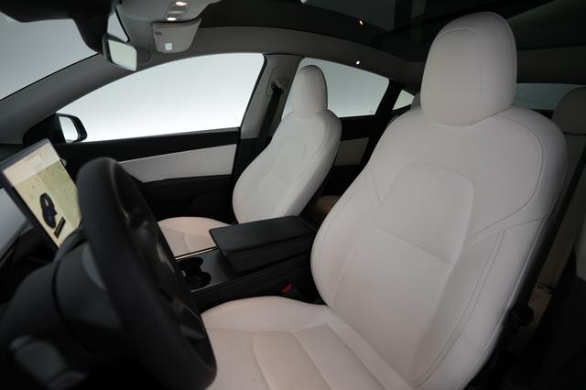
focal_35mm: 17
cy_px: 195
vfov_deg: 70.4
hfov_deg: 93.3
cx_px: 293
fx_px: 277
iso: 320
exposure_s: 1/30
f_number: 2.8
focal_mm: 17
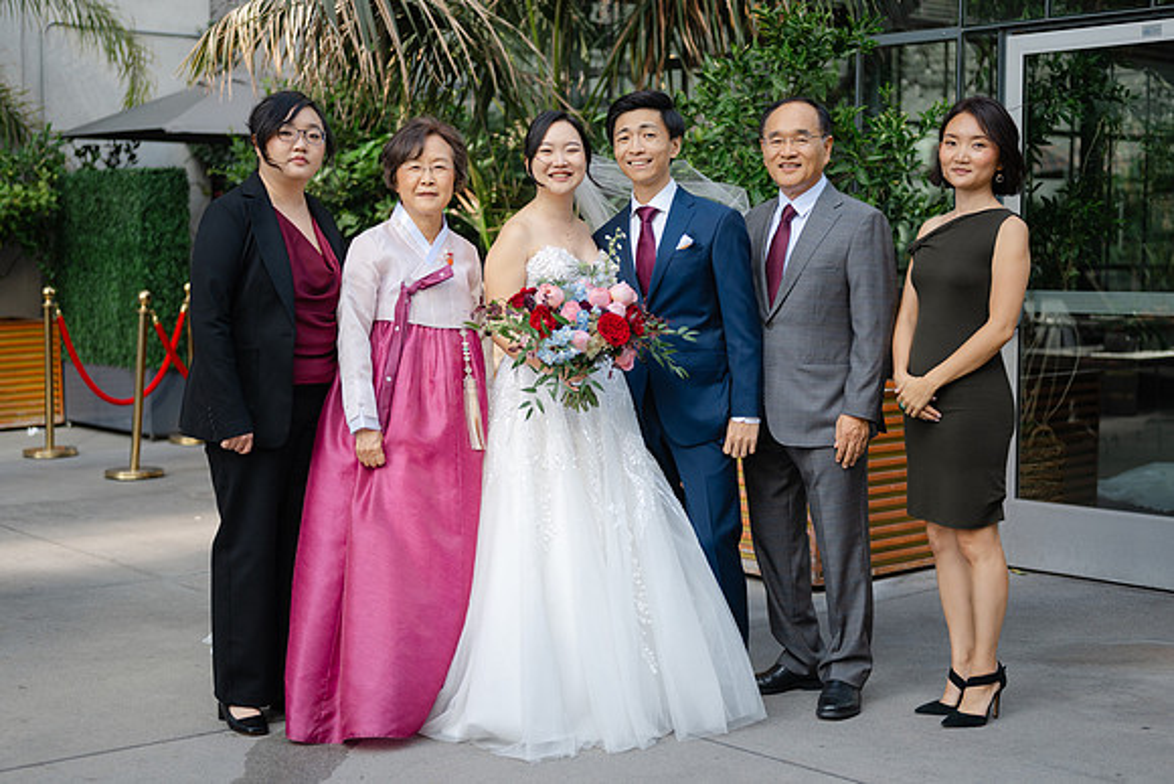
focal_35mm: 53
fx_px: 1741
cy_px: 392
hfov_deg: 37.3
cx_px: 561
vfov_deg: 25.4
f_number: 1.8
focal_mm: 50
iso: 80
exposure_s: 1/500
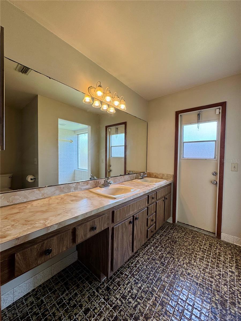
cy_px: 160
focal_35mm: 14
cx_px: 120
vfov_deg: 102.1
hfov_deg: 85.7
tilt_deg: -2.0
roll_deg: -0.8
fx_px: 130
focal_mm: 2.22
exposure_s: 1/120
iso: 64
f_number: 2.2
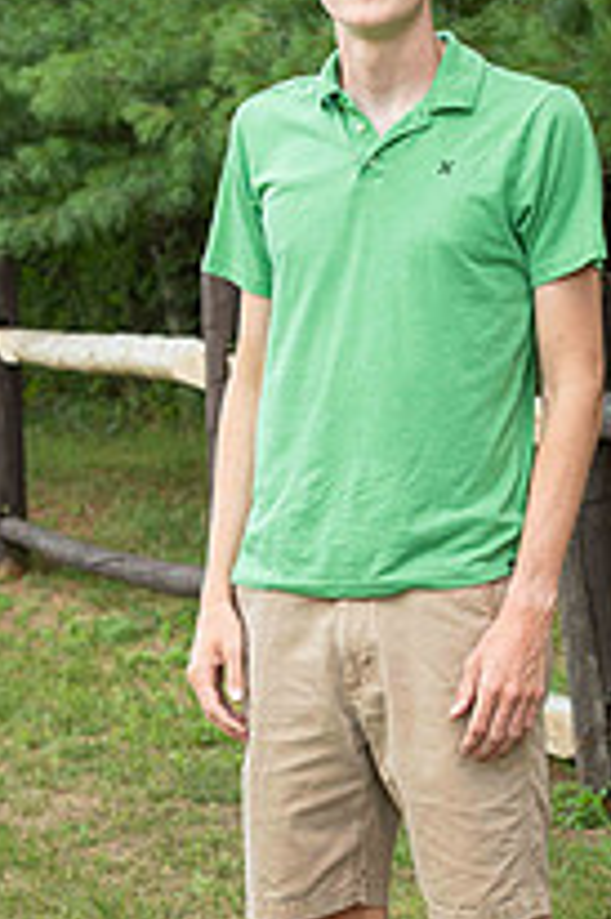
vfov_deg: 13.4
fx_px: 3901
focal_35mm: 153
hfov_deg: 9.0
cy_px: 437
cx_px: 370
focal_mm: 70
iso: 500
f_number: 6.3
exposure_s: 1/200
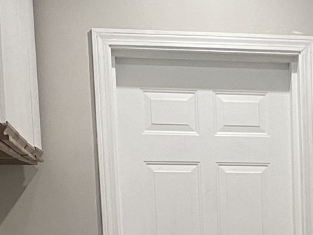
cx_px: 438
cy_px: 360
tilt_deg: -8.7
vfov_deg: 12.0
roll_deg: +1.3
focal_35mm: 117
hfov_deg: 15.8
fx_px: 1058
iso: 125
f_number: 1.8
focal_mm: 4.25
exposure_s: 1/60
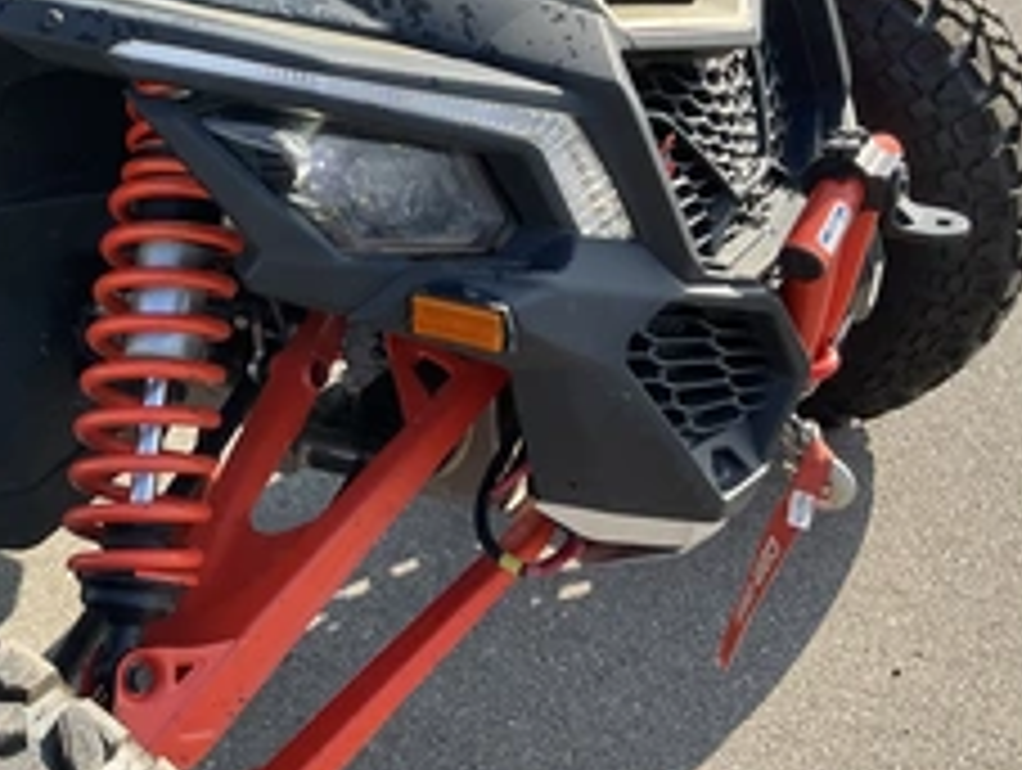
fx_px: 1508
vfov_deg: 28.5
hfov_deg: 36.6
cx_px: 261
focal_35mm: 51
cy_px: 288
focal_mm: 3
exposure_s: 1/586
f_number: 1.8
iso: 25
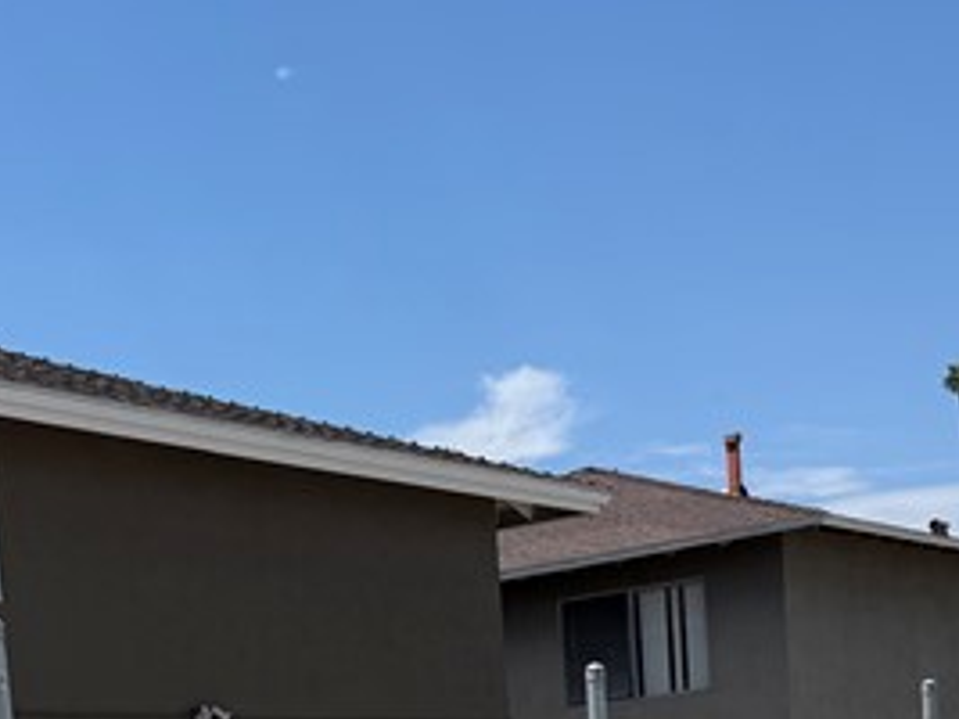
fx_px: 2548
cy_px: 1301
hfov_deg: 21.2
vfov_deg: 14.2
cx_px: 330
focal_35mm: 92
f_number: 1.78
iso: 80
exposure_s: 1/6711
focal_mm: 6.76
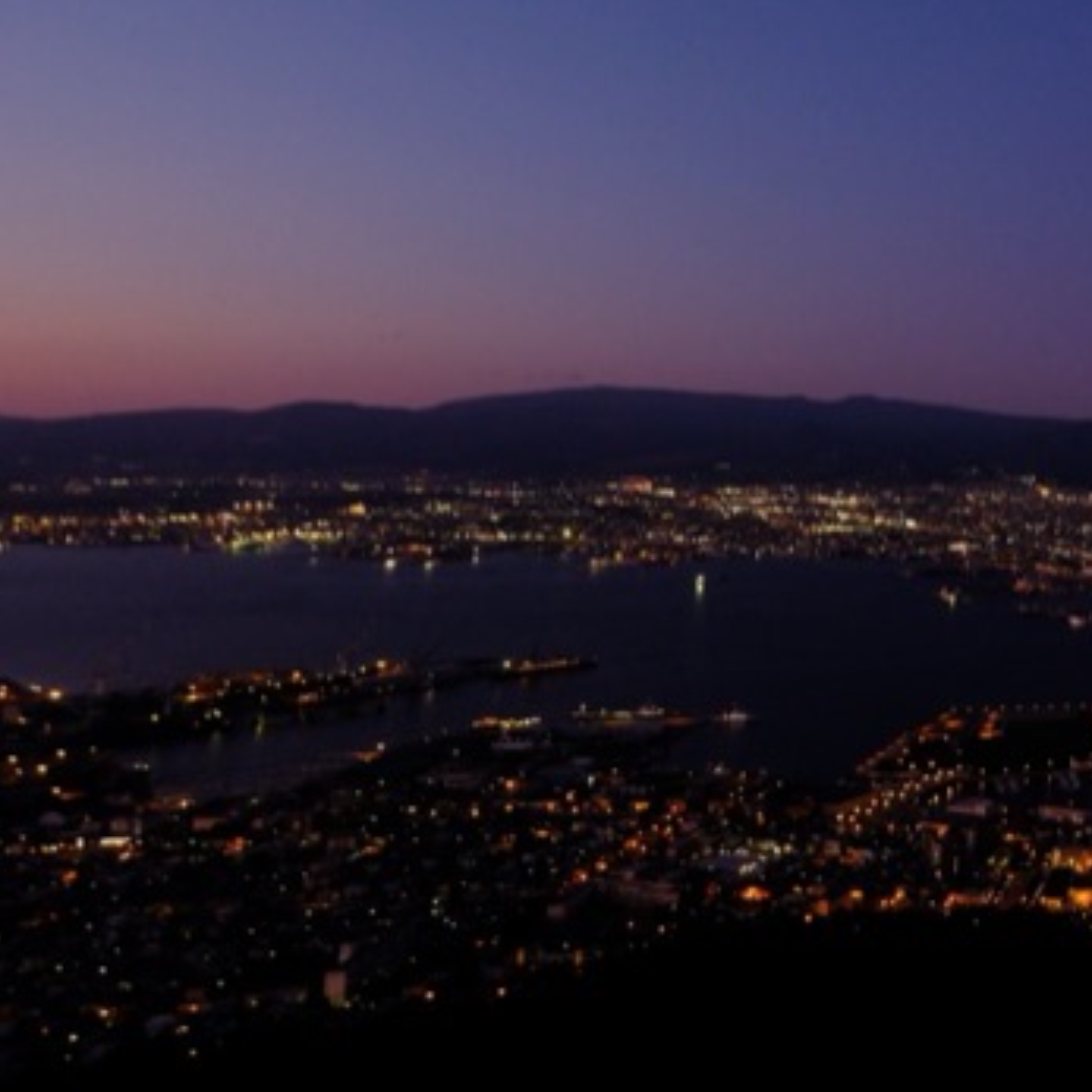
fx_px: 1178
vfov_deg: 48.5
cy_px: 329
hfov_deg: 36.1
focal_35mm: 33
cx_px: 1366
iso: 1250
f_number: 4.5
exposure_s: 1/15
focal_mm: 10
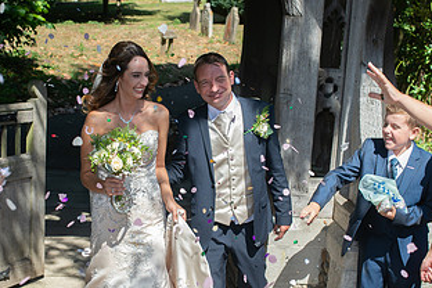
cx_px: 166
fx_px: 780
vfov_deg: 20.9
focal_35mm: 65
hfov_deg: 30.8
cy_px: 168
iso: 100
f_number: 4.5
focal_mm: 35
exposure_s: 1/500
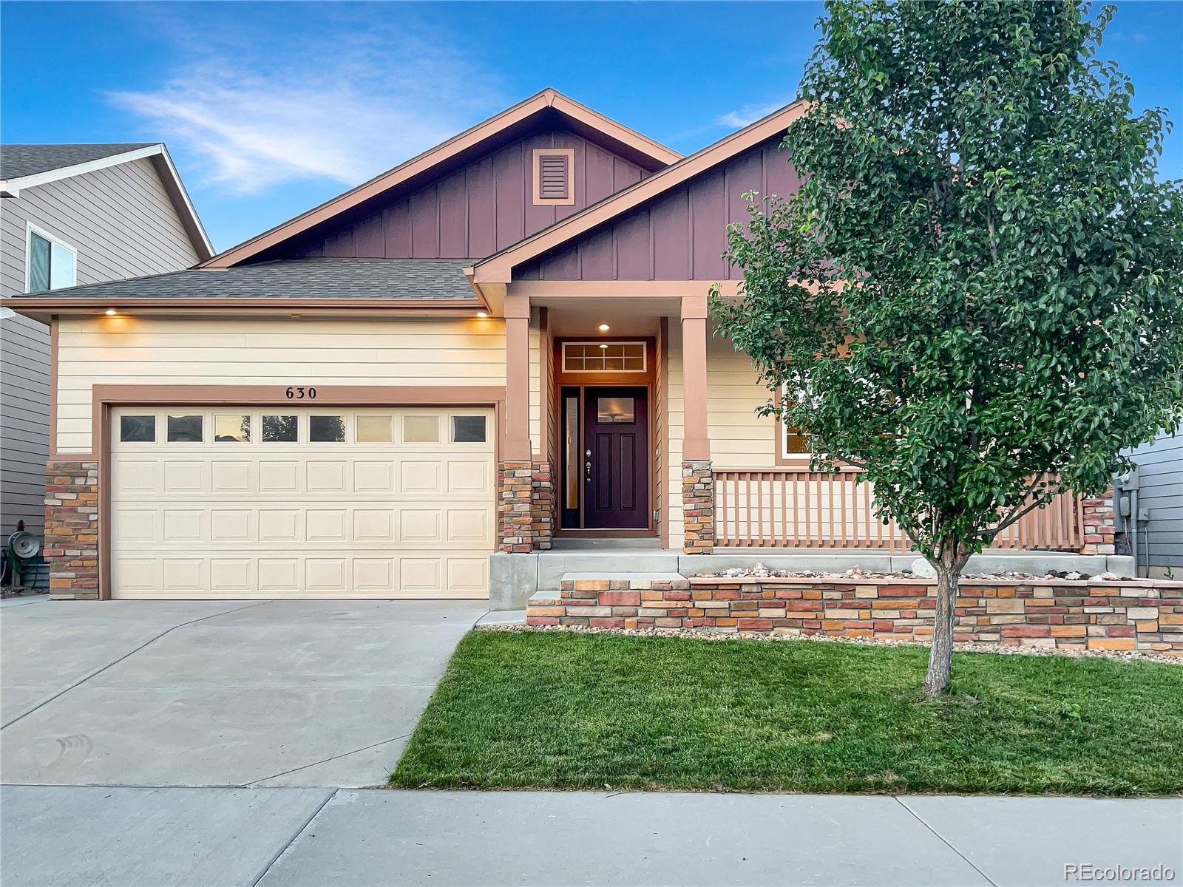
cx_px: 592
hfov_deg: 61.7
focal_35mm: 29
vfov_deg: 48.2
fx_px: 991
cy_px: 444
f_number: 1.8
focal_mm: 3
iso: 16
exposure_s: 1/54
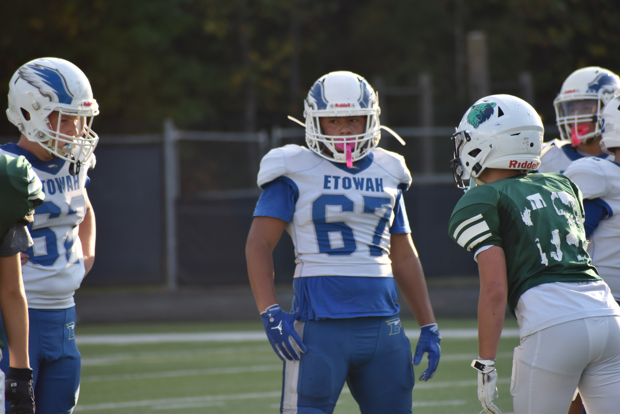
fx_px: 7749
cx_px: 310
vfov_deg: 3.1
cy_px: 207
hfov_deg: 4.6
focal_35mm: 450
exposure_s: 1/1000
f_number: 6.3
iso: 720
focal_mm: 300
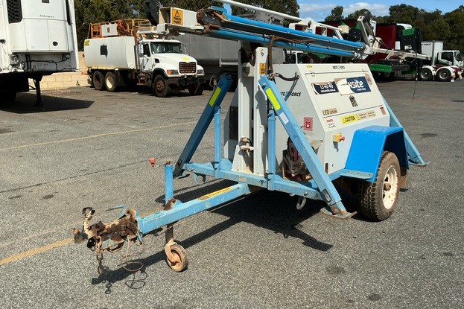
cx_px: 236
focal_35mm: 31
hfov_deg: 60.3
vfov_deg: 42.2
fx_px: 399
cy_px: 136
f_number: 1.8
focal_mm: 3
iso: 25
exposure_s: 1/2801
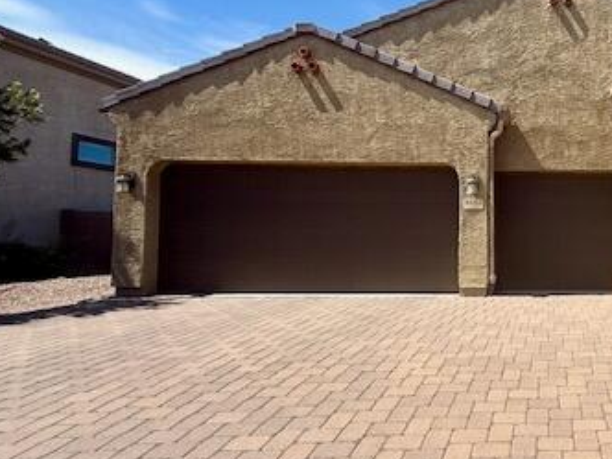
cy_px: 219
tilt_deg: +2.0
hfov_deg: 55.2
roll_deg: -0.3
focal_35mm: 27
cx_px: 568
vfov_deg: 51.3
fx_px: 477
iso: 50
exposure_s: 1/1534
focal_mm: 2.22
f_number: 2.2
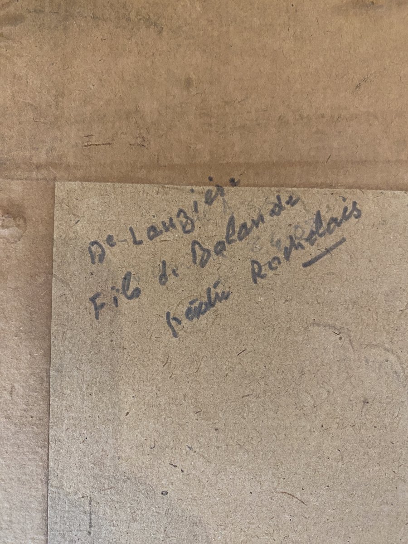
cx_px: 204
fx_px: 393
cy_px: 272
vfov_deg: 69.4
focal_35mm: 25
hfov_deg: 54.9
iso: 400
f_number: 1.8
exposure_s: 1/53
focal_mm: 4.25
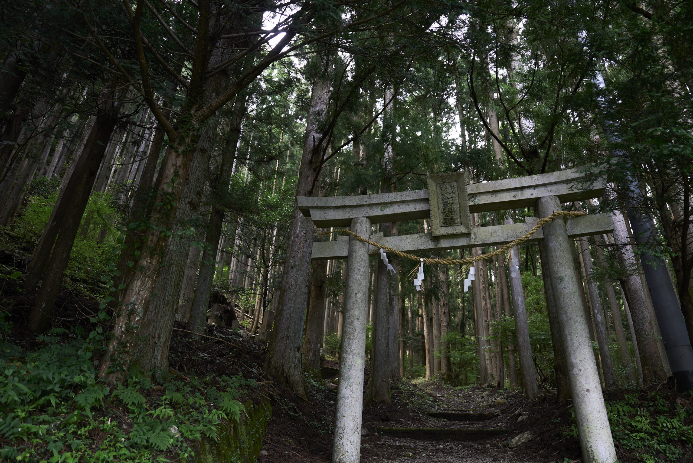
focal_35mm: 24
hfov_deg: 73.7
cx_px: 346
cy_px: 232
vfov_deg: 53.2
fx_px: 462
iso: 200
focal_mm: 24
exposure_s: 1/160
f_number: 2.8
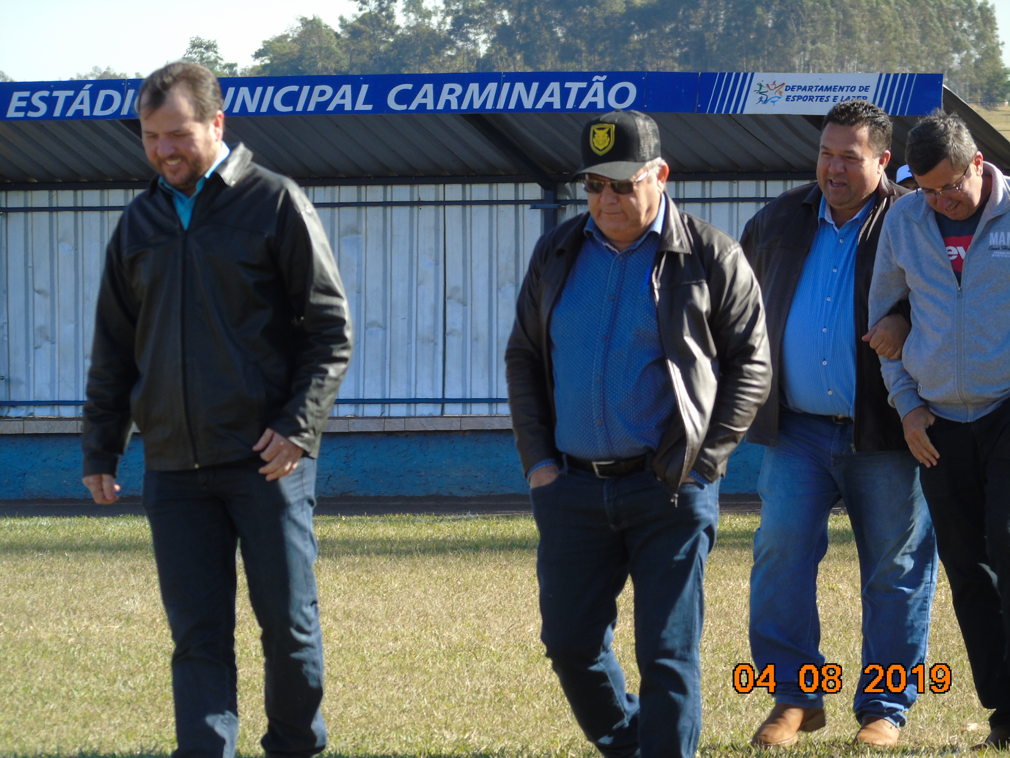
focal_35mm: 363
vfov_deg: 4.1
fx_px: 10591
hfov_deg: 5.5
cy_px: 379
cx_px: 505
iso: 80
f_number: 5.2
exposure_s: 1/125
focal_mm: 65
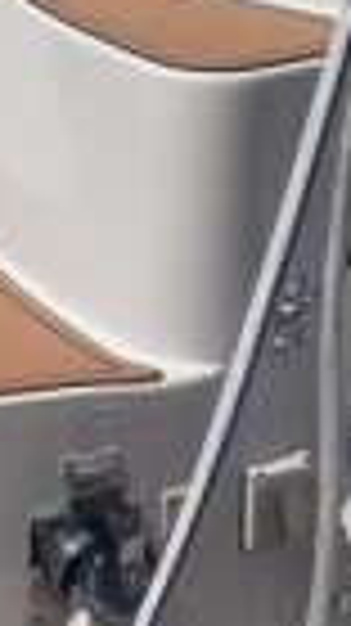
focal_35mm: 122
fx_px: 2022
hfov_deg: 9.3
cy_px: 63
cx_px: -333
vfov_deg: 17.3
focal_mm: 4.3
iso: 50
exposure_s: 1/4481
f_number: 2.4
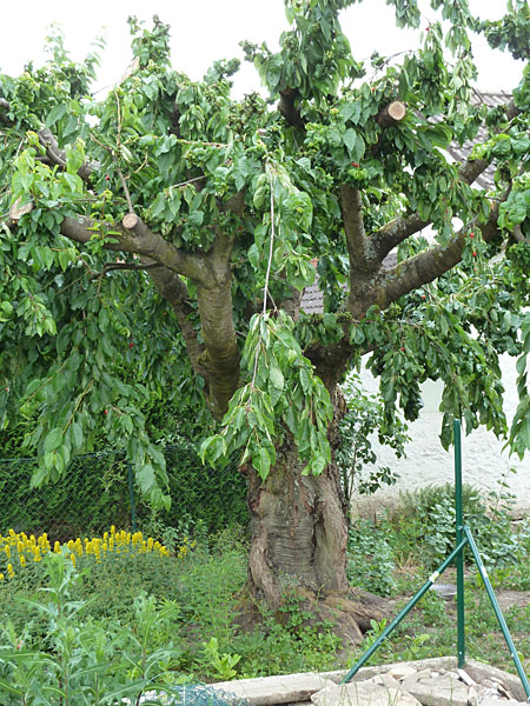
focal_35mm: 55
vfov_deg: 34.9
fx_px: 1123
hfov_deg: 26.6
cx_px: 265
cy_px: 353
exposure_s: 1/60
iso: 125
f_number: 3.9
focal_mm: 9.1
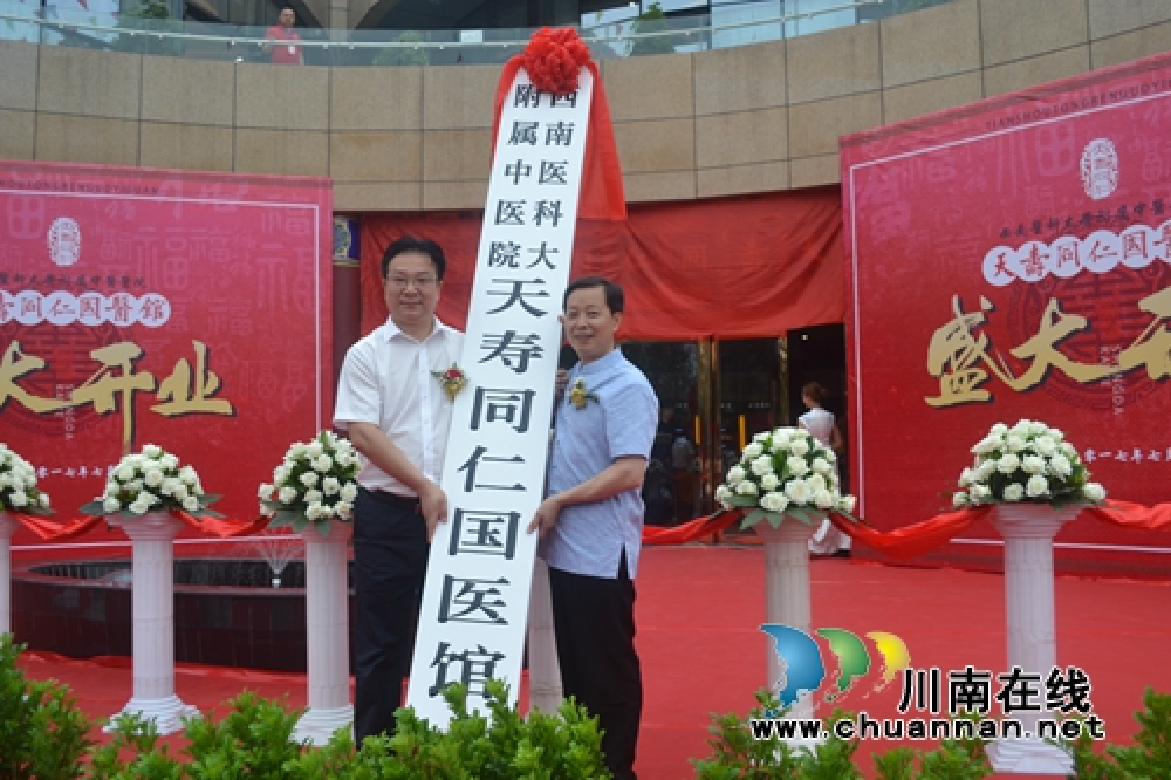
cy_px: 390
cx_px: 586
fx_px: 1073
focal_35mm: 33
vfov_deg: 39.9
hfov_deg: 57.2
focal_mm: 22
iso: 110
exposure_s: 1/125
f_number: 5.6
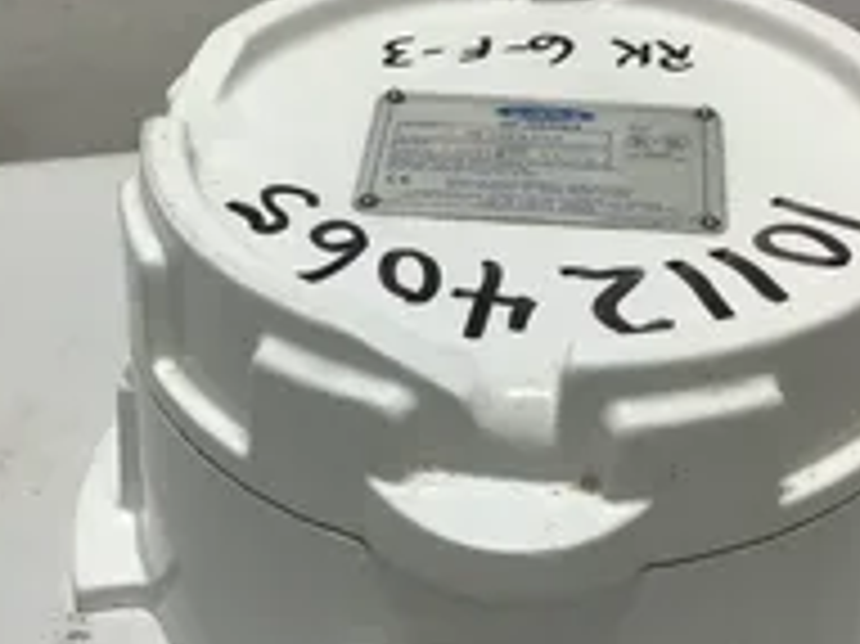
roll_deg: +0.6
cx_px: 419
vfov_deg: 22.5
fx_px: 1614
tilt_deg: -40.1
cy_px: 437
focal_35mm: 65
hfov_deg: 29.8
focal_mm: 3.3
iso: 25
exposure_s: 1/289
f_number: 2.4
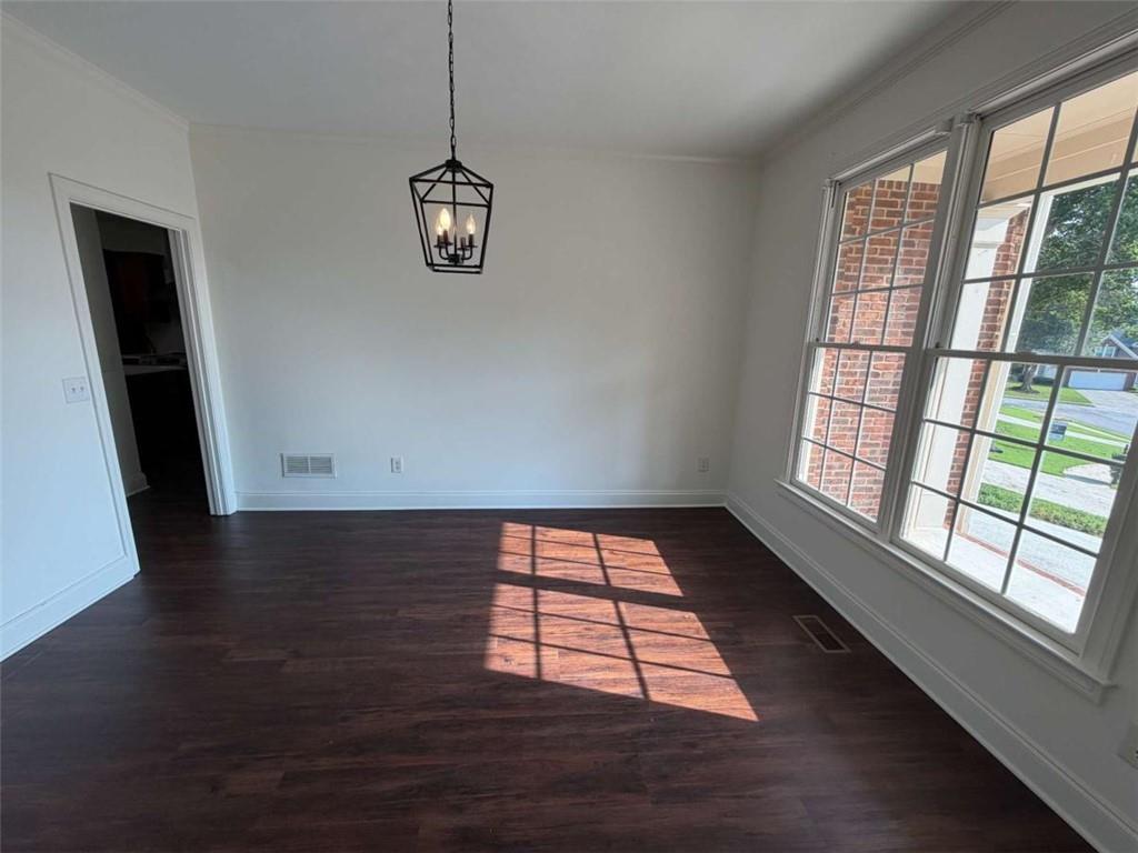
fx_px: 460
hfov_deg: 102.1
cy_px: 426
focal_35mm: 14
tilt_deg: -12.4
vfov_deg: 85.7
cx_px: 569
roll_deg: -2.0
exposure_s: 1/133
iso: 40
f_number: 2.2
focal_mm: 2.22
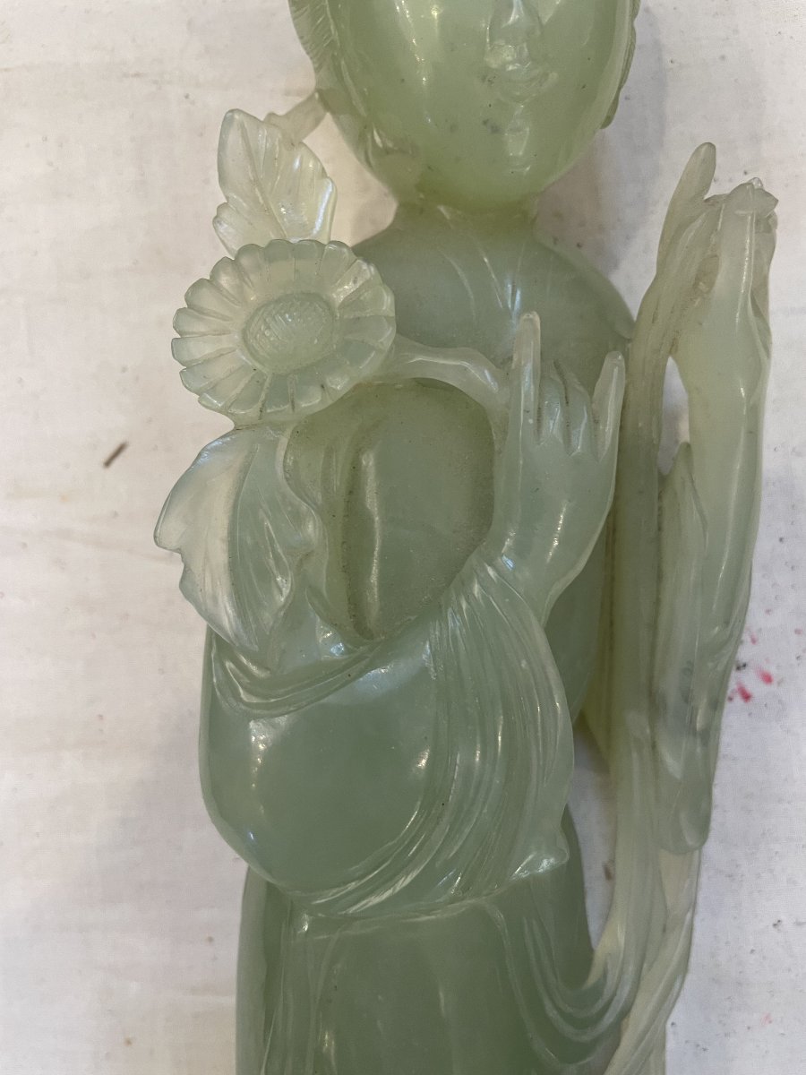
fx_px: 807
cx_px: 403
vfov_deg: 67.3
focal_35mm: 26
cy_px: 538
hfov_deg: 53.1
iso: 100
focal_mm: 4.2
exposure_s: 1/50
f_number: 1.6
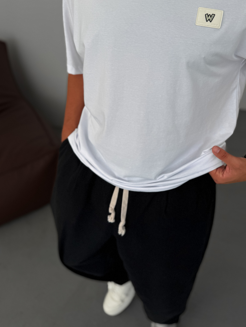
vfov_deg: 54.1
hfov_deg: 42.5
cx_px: 161
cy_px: 105
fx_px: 313
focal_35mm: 33
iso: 64
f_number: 1.8
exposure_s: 1/160
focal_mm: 6.76
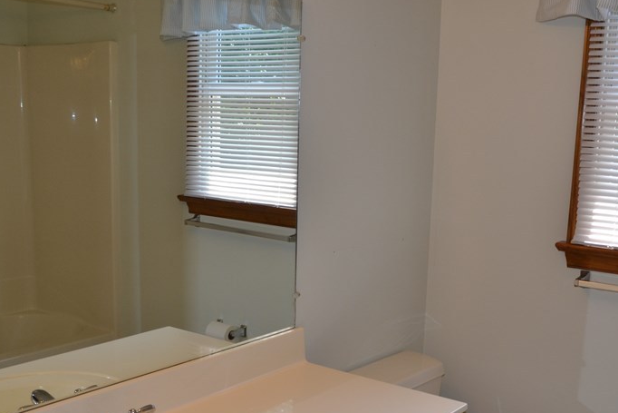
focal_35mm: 43
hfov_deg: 45.3
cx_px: 353
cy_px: 304
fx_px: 738
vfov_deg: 30.7
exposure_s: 1/125
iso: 280
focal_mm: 18
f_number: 4
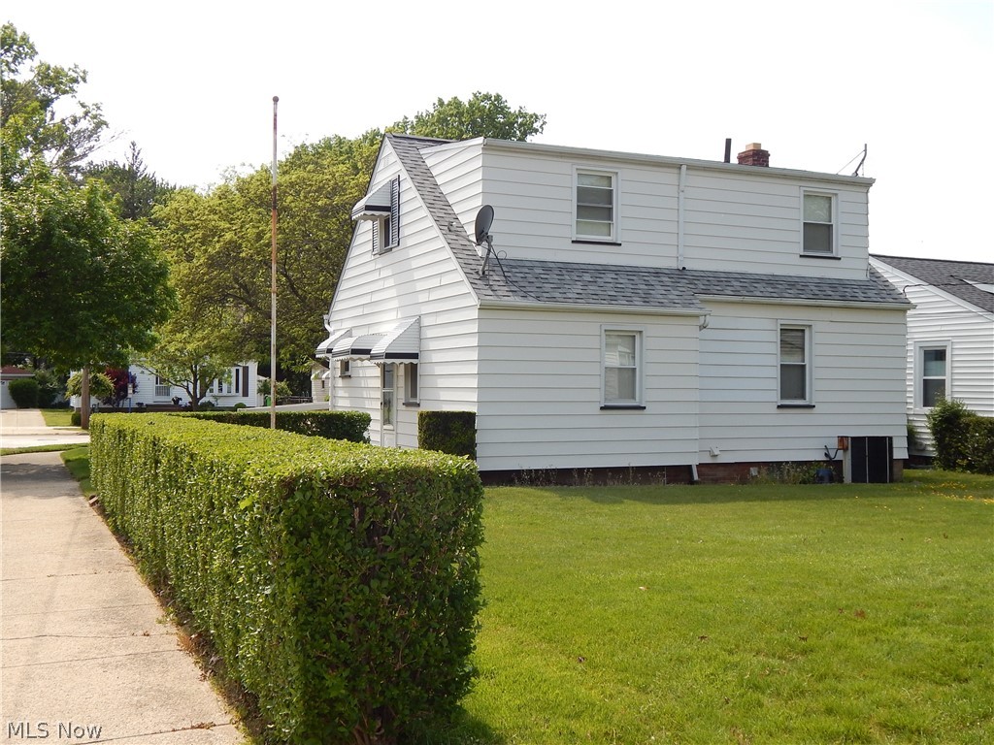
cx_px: 497
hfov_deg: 49.0
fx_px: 1091
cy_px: 372
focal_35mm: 38
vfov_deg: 37.7
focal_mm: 6.8
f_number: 3.4
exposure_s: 1/640
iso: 125
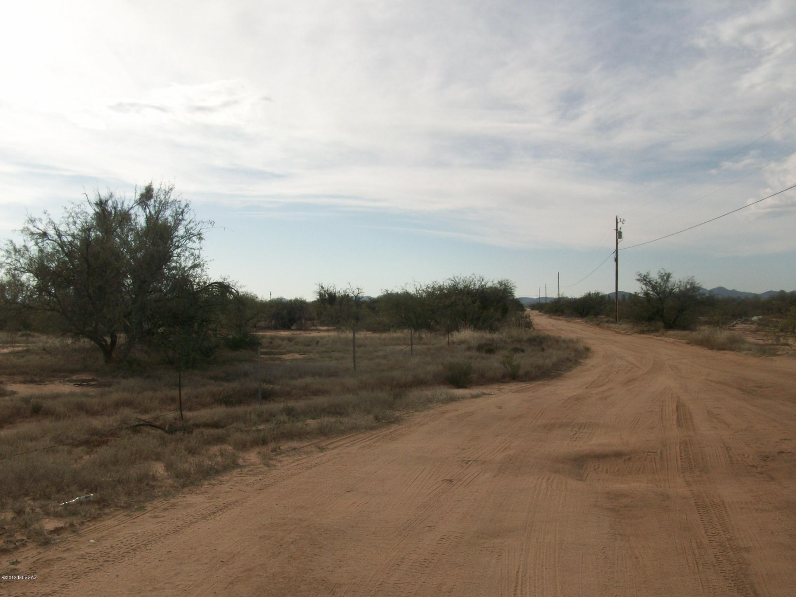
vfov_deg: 41.8
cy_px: 298
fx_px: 782
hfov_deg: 54.0
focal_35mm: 34
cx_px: 398
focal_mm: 5.7
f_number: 5.5
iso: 64
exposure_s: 1/550
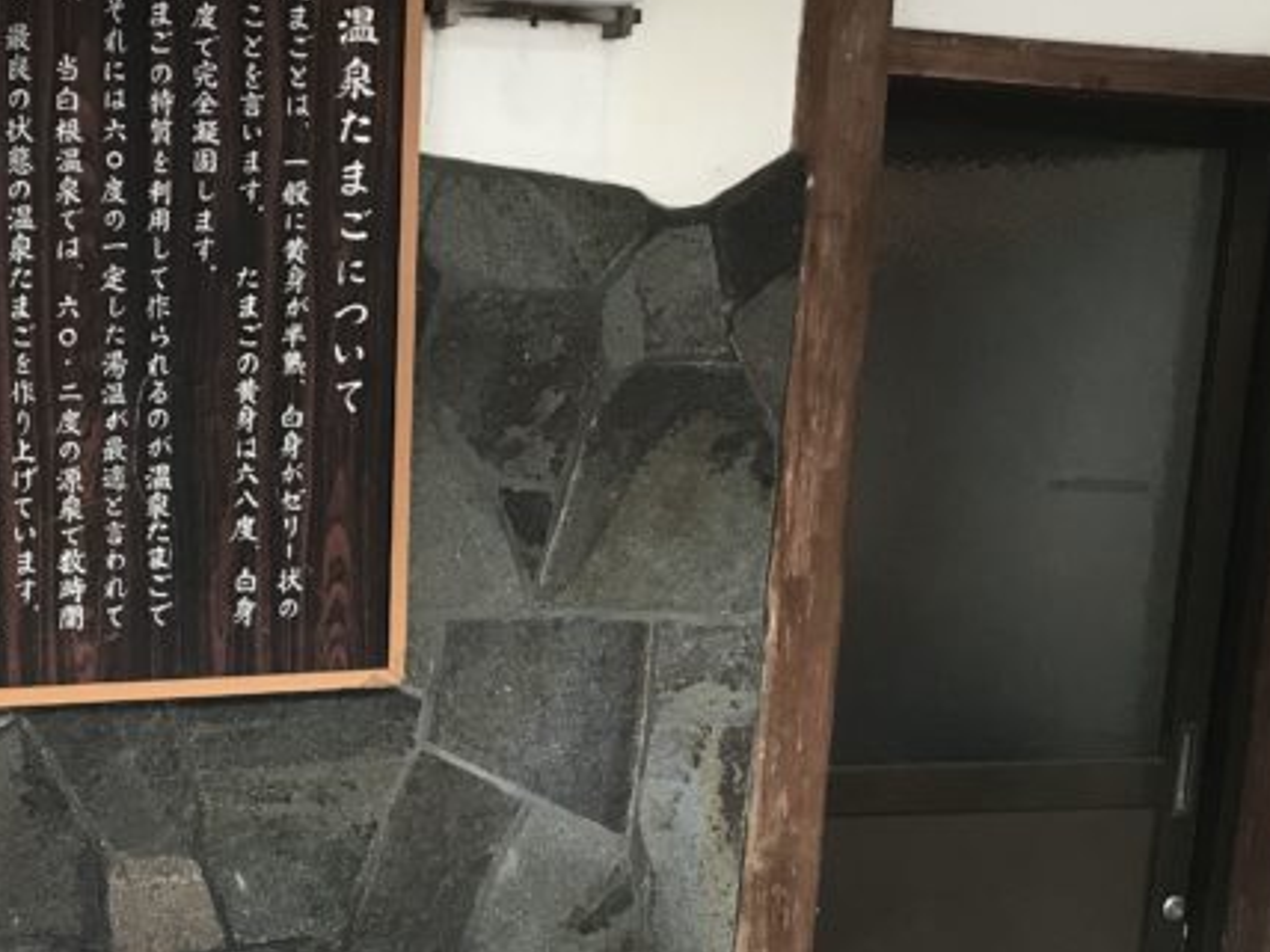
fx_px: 2458
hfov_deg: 27.9
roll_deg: -2.2
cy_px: 884
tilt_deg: -11.2
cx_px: 128
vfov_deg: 21.4
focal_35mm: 67
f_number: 1.8
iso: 25
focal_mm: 3.99
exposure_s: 1/30
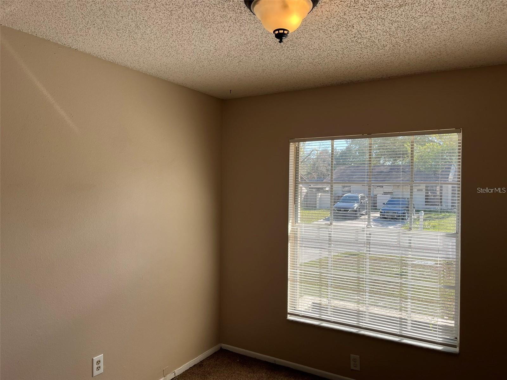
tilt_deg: -0.2
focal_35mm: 26
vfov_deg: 53.1
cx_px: 254
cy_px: 190
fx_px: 381
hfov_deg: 67.3
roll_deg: -0.1
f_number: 1.6
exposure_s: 1/583
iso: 50
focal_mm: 5.1
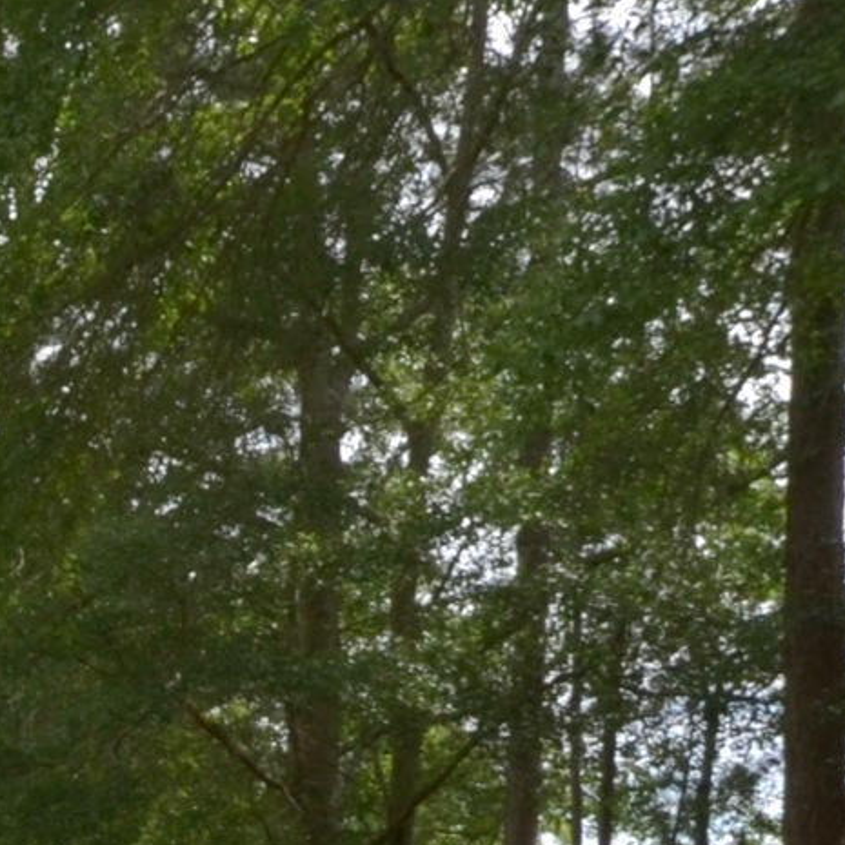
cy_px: 1366
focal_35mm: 84
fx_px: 2320
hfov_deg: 13.2
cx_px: -1345
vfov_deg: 17.8
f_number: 9
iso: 200
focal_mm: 10
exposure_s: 1/200
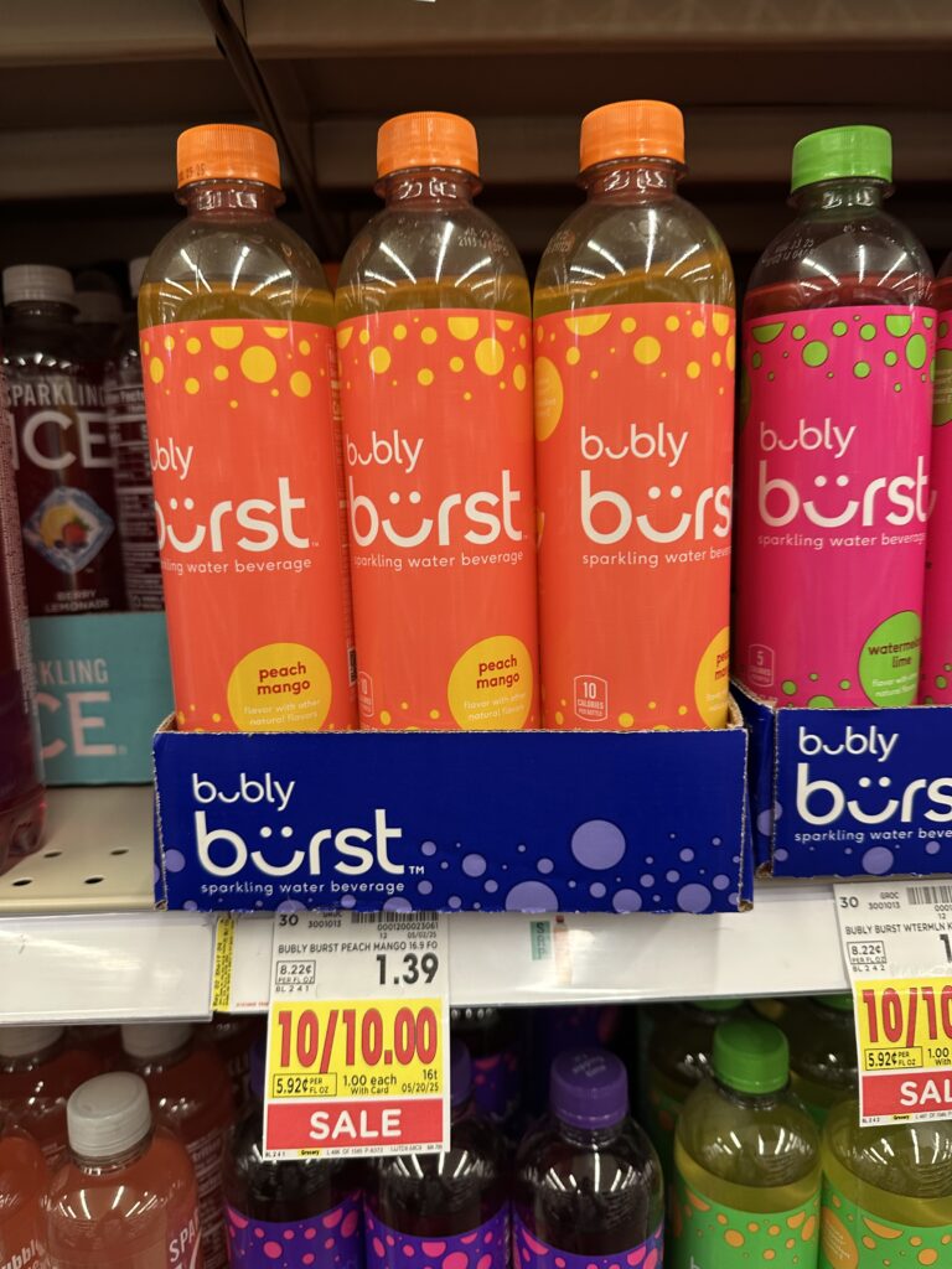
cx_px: 476
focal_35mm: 24
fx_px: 880
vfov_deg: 71.6
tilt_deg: -8.9
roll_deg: +0.9
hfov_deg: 56.8
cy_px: 634
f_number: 1.78
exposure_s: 1/41
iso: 160
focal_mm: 6.86
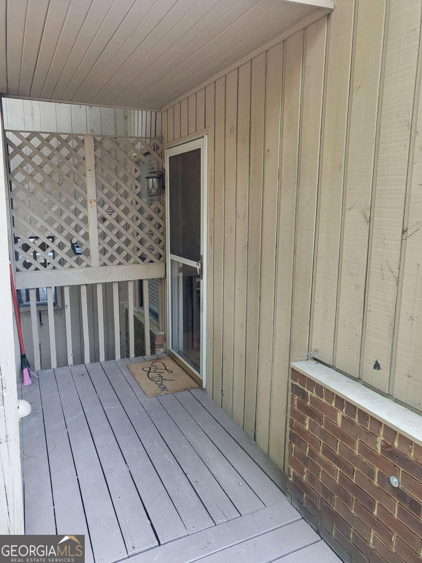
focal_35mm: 26
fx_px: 423
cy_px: 282
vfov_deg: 67.3
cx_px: 211
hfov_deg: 53.1
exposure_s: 1/120
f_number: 1.8
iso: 200
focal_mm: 4.25
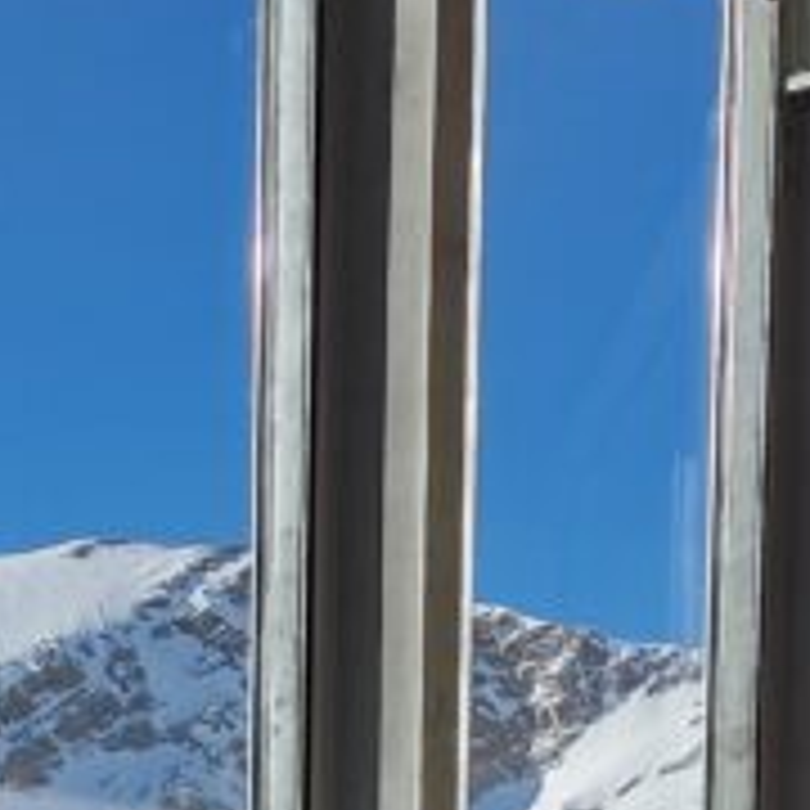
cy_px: 1530
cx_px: 346
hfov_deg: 13.8
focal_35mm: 126
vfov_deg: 12.5
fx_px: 3336
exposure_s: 1/2005
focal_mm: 4.71
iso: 50
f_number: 1.79
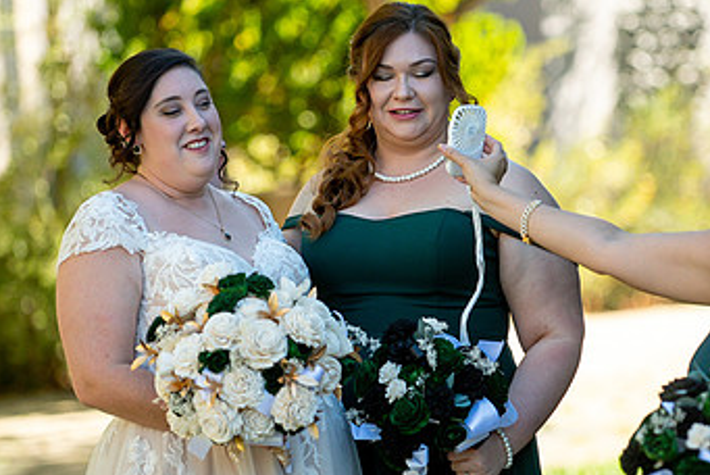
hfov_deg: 8.1
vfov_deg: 5.4
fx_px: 5033
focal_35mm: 255
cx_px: 450
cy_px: 234
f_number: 2.8
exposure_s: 1/2000
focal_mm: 150
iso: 400
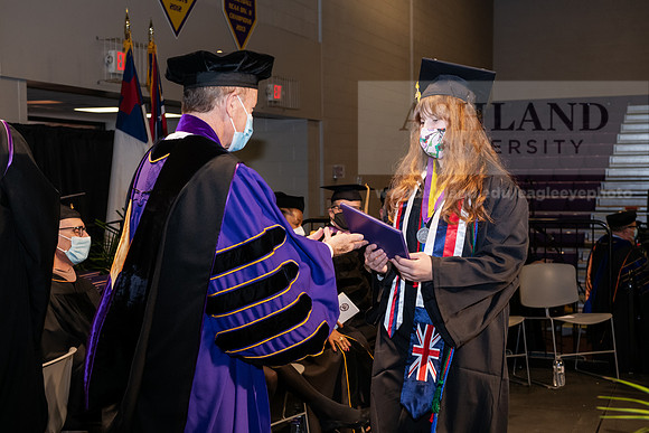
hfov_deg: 34.5
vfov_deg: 23.4
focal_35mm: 58
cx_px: 324
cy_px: 216
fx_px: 1046
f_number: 6.3
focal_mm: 58
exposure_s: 1/200
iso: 1600
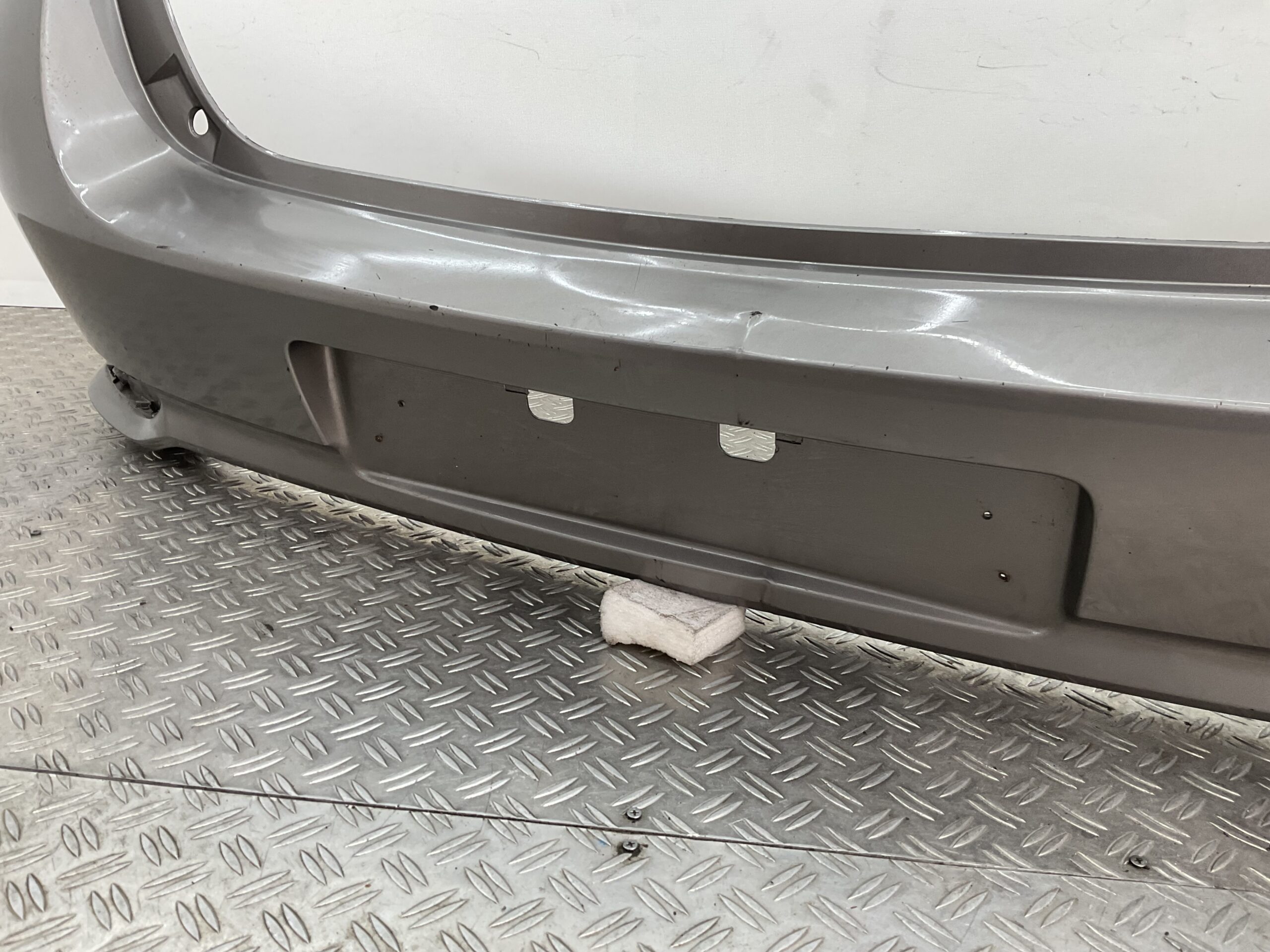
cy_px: 476
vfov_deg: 48.2
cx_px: 635
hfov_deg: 61.7
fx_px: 1064
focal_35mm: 29
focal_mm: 3
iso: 32
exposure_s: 1/120
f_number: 1.8
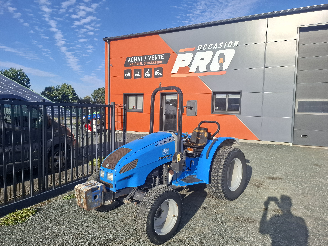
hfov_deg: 73.9
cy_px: 123
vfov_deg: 58.9
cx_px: 164
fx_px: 218
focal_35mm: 23
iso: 50
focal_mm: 5.54
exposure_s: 1/2342
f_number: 1.8
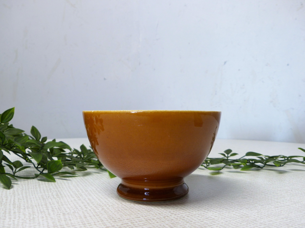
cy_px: 114
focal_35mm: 33
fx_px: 291
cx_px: 152
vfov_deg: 42.9
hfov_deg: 55.4
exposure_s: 1/20
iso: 100
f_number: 2.8
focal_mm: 5.9
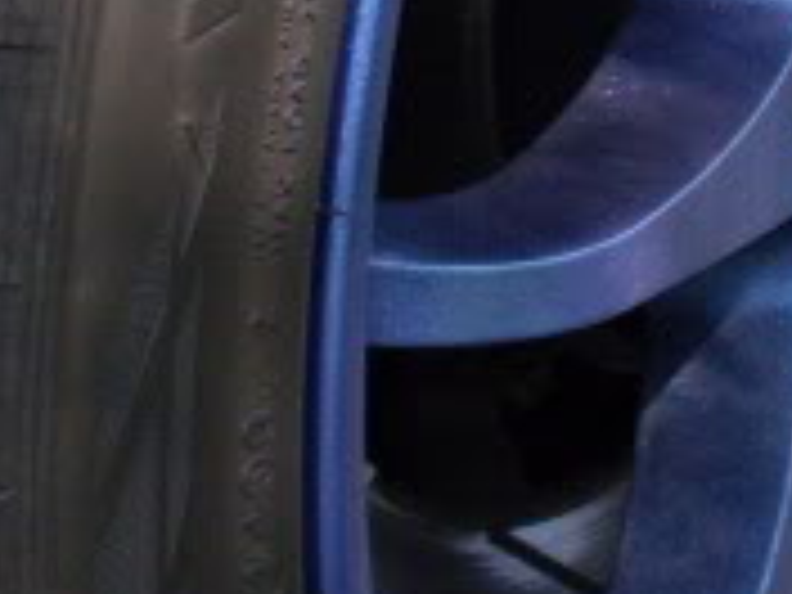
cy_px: -130
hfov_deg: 8.8
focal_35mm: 221
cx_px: 1138
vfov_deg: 6.7
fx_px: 5056
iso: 80
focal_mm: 6.3
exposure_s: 1/90
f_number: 2.8
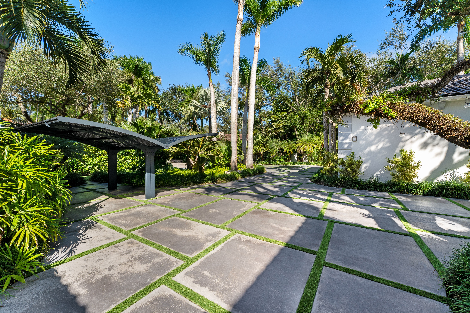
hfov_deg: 104.3
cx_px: 235
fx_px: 183
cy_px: 156
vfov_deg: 81.2
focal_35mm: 14
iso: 200
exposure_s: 1/250
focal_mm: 14
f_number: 8
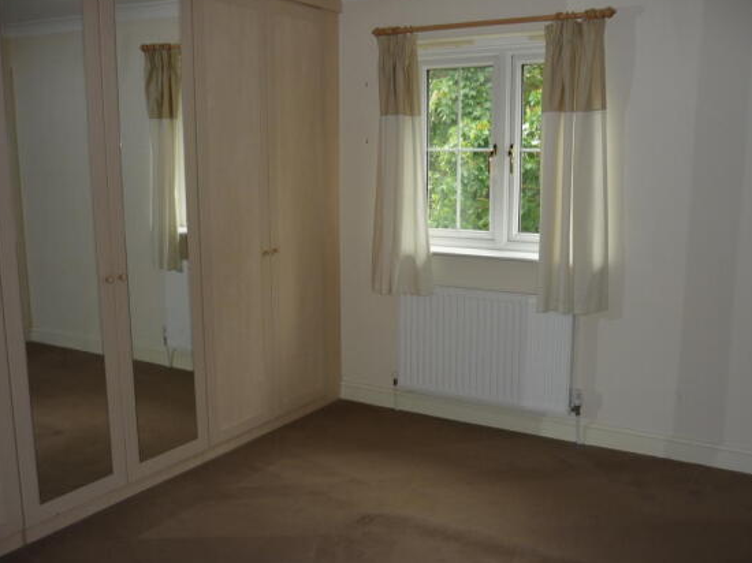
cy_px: 289
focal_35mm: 35
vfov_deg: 40.7
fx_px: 760
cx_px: 394
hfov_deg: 52.6
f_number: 2.8
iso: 100
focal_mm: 5.5
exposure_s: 1/30
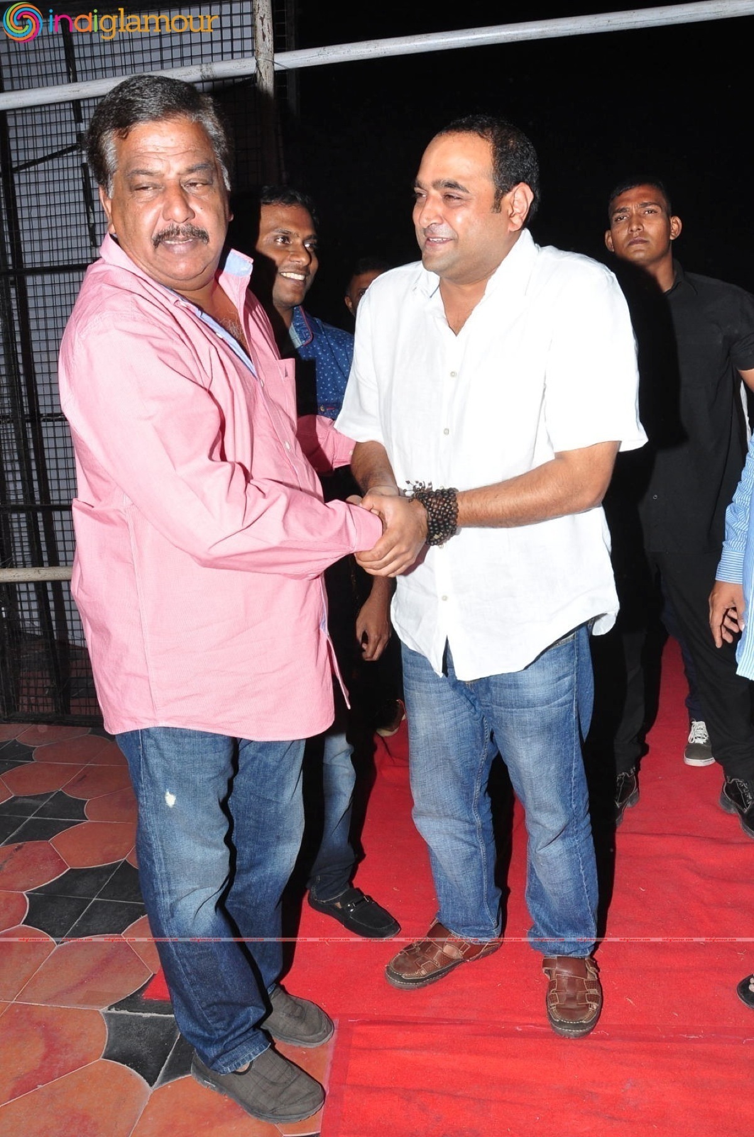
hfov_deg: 47.8
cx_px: 377
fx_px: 851
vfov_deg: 67.5
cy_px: 568
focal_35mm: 27
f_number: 9
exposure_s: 1/125
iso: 500
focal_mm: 18
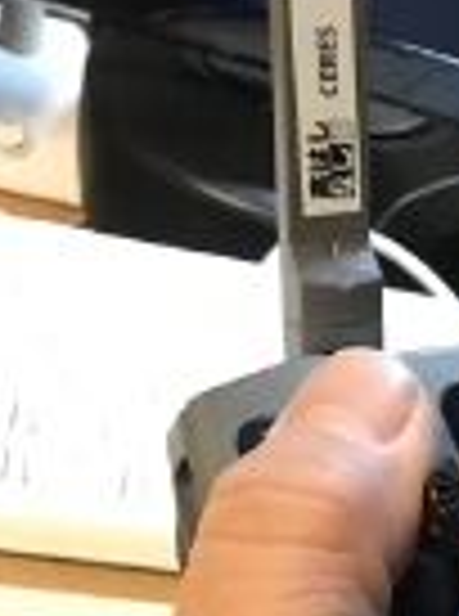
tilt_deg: -43.2
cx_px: 626
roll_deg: -22.7
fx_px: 1457
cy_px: 872
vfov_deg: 20.9
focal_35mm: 82
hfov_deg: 16.7
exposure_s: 1/13
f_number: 1.8
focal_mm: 3.99
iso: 100
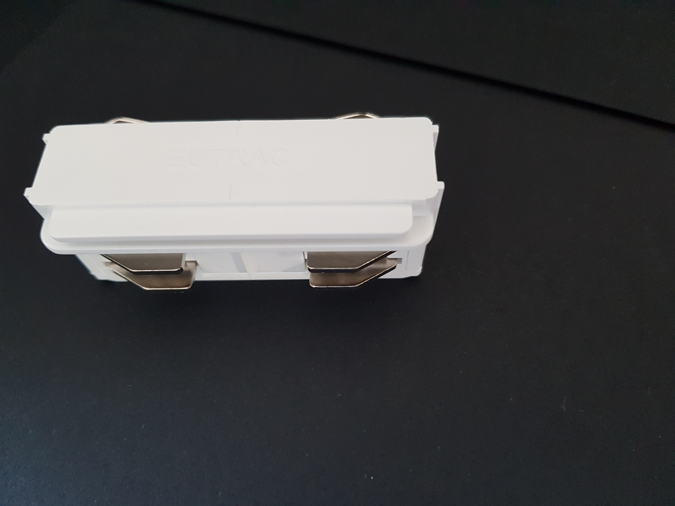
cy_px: 253
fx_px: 507
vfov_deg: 53.1
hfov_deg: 67.3
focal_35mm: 26
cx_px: 338
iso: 250
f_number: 1.7
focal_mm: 4.2
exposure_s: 1/30
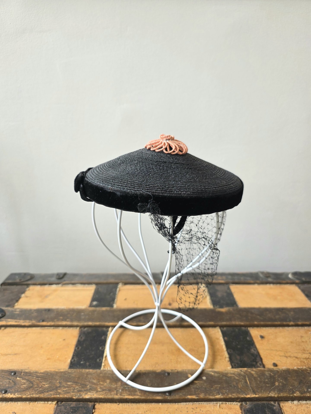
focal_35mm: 23
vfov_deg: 73.9
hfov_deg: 58.9
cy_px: 207
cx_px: 156
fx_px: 276
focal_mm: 6.3
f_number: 1.7
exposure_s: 1/120
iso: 100
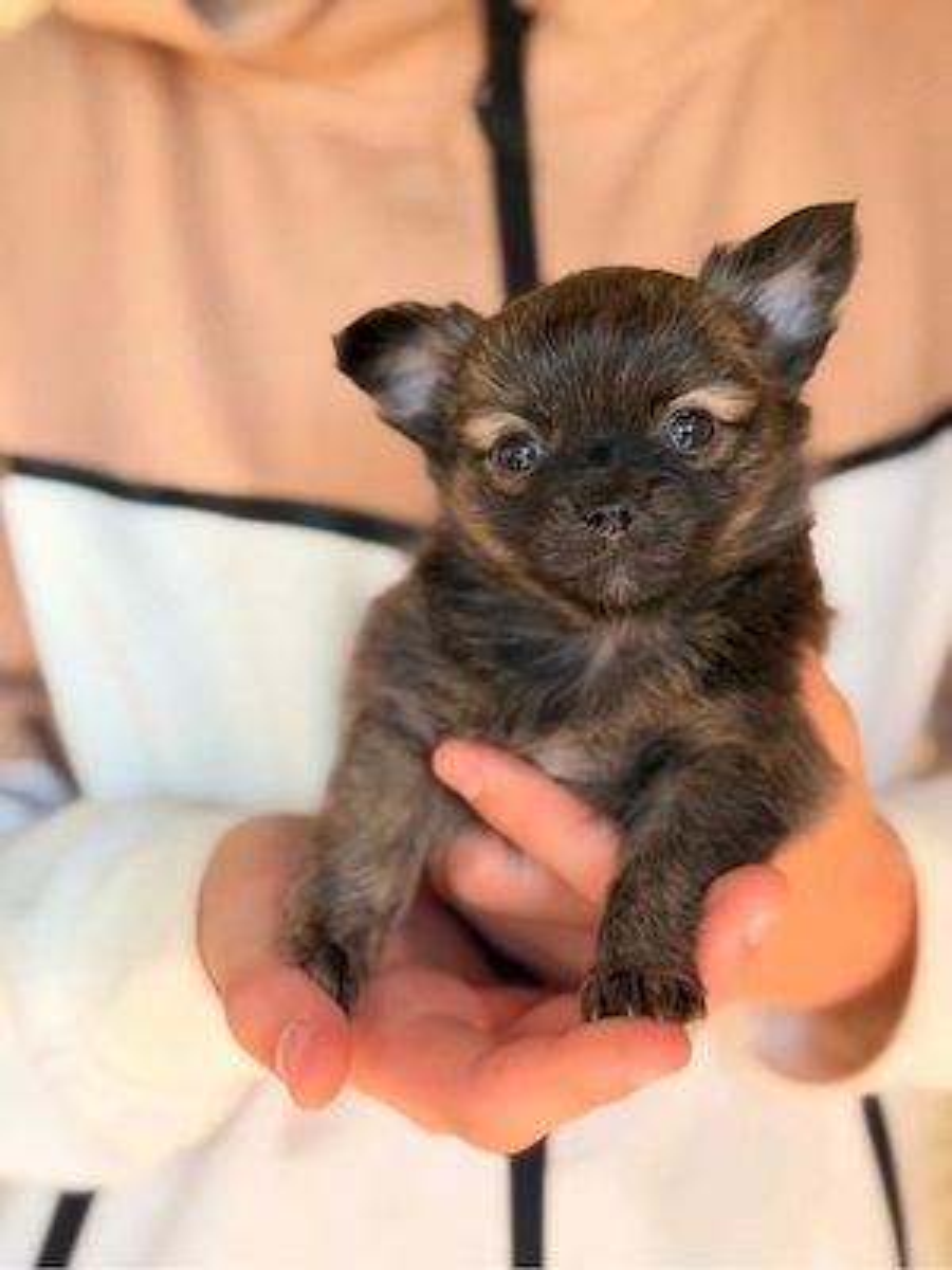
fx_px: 1760
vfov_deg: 39.7
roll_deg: -2.1
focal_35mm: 48
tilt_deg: -7.7
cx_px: 476
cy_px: 635
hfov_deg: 30.3
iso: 80
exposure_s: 1/121
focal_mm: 6.76
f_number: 1.78
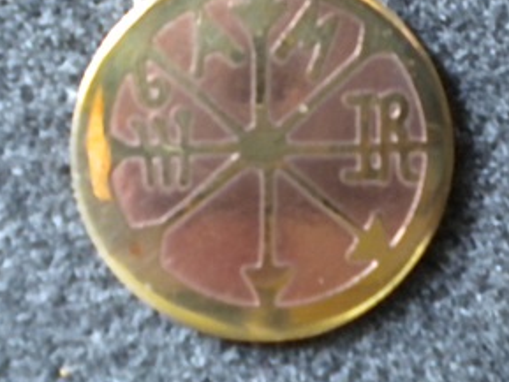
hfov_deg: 23.0
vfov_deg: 17.3
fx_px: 1250
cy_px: 114
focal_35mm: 85
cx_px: 291
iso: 400
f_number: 3.5
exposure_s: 1/13.2
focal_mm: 7.4
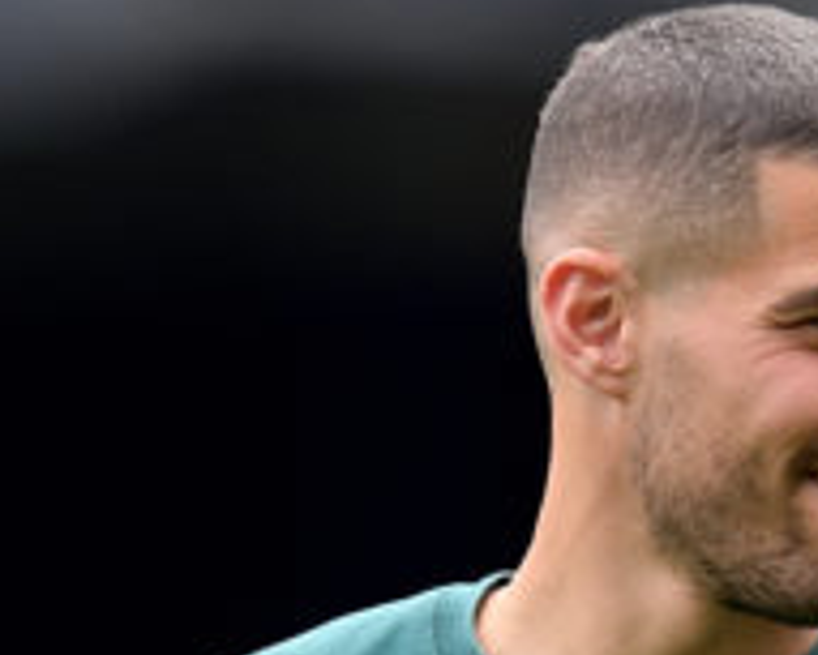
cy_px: 848
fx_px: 35655
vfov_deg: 1.1
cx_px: 874
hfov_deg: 1.3
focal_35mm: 1472
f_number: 2.8
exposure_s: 1/1250
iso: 250
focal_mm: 400
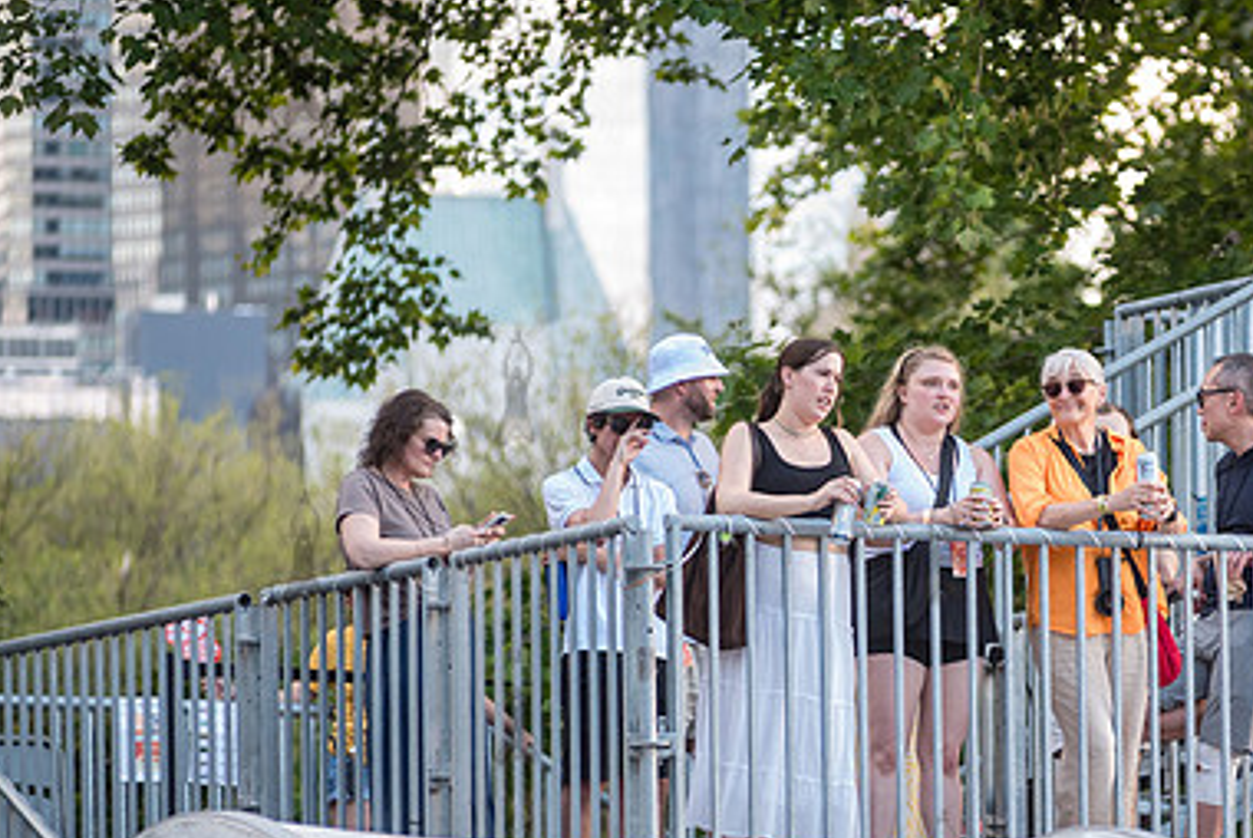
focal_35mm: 305
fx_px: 10623
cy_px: 546
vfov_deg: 4.5
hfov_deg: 6.7
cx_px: 940
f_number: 4
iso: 1000
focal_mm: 200
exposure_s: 1/250
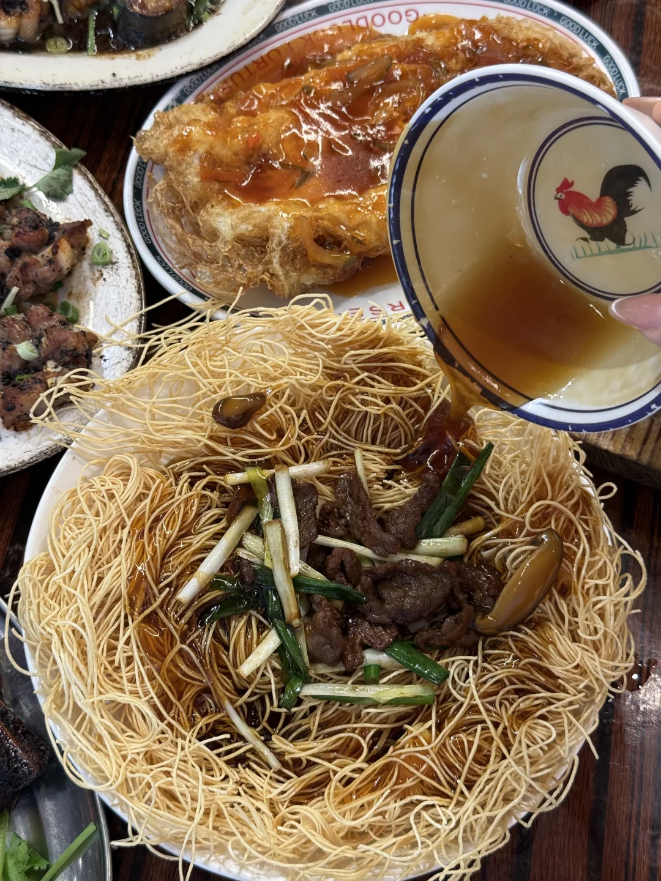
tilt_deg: -63.9
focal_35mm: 48
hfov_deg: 30.3
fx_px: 1222
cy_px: 440
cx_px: 330
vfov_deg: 39.7
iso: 100
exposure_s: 1/50
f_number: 1.78
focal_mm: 6.76
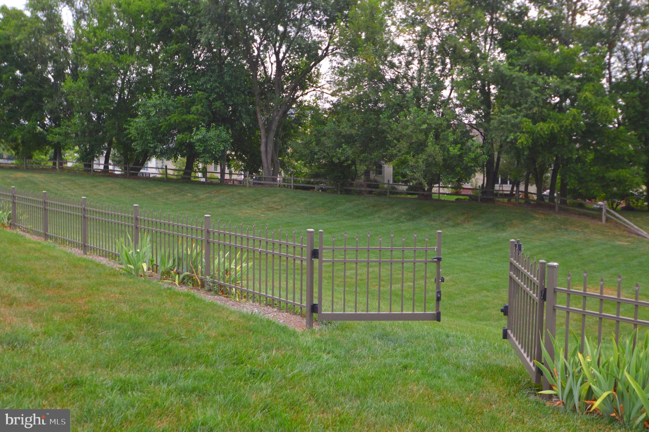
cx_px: 324
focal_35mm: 36
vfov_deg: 36.8
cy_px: 216
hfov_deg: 53.2
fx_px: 648
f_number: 5.6
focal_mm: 24
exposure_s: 1/125
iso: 140
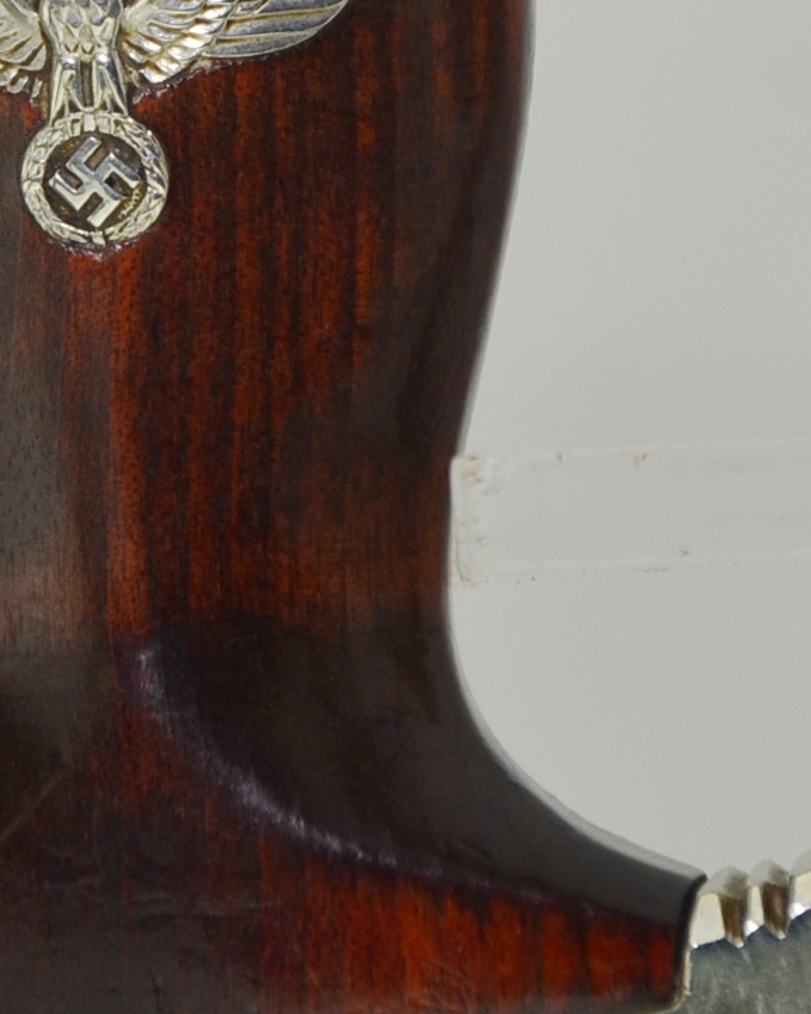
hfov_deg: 2.6
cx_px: 194
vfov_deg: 3.2
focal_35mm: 599
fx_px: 17967
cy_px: -139
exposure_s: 1/400
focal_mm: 125
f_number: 5.6
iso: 400
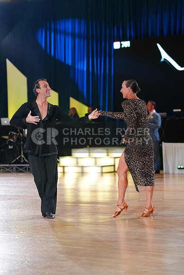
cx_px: 92
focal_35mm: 96
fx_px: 736
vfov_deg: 21.2
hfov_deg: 14.3
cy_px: 138
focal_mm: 96
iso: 2000
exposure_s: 1/400
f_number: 2.8
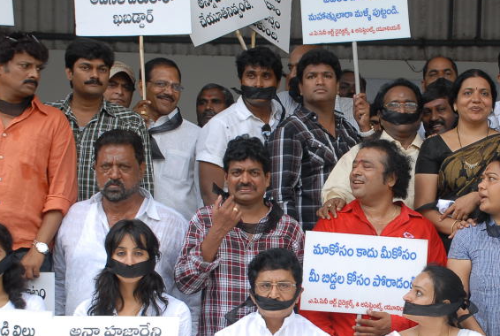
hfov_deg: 21.2
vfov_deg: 14.4
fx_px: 1321
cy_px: 241
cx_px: 401
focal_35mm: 95
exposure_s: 1/125
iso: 200
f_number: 5.6
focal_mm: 35
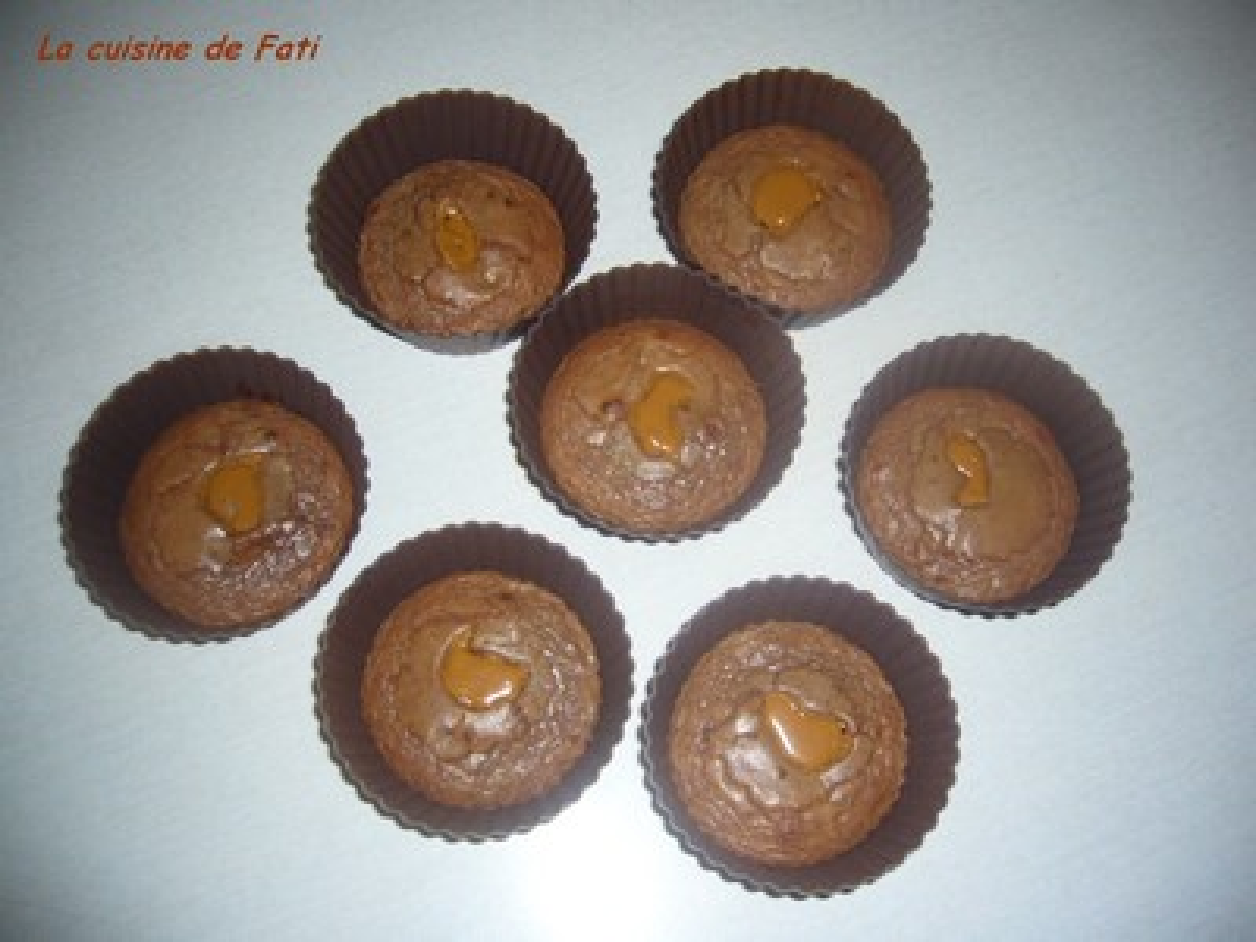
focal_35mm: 35
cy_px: 471
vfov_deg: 40.7
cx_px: 628
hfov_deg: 52.6
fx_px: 1270
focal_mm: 5.8
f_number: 2.8
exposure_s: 1/60
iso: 100
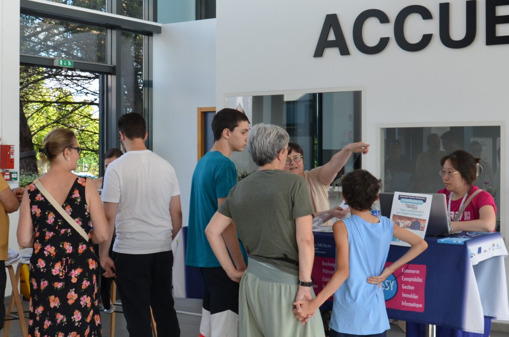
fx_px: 860
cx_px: 194
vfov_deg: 22.2
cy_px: 165
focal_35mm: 61
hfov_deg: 32.8
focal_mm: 21
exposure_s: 1/125
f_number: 5.6
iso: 220
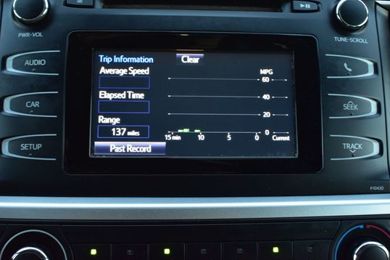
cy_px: 117
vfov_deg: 30.1
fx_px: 483
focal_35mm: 45
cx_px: 192
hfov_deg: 44.0
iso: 1100
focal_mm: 25
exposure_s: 1/15
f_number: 6.3
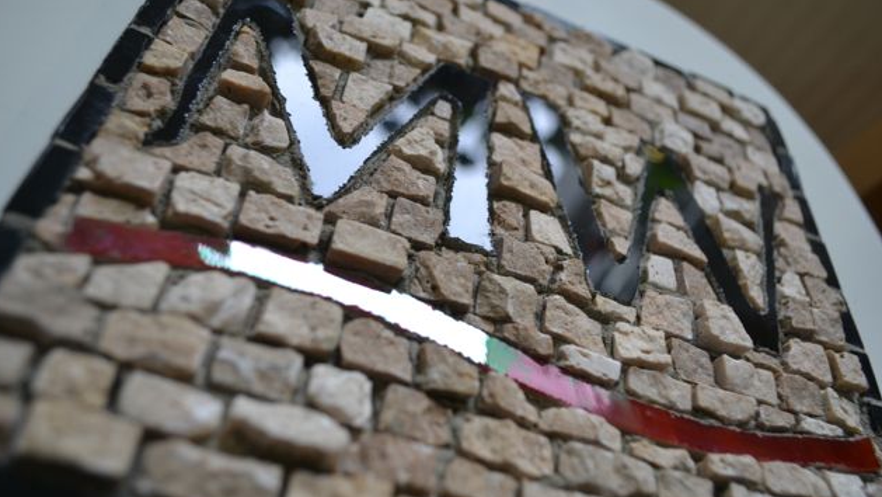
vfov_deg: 36.7
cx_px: 435
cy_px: 273
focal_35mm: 32
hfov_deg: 61.0
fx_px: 748
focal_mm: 20
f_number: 3.8
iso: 280
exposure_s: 1/30
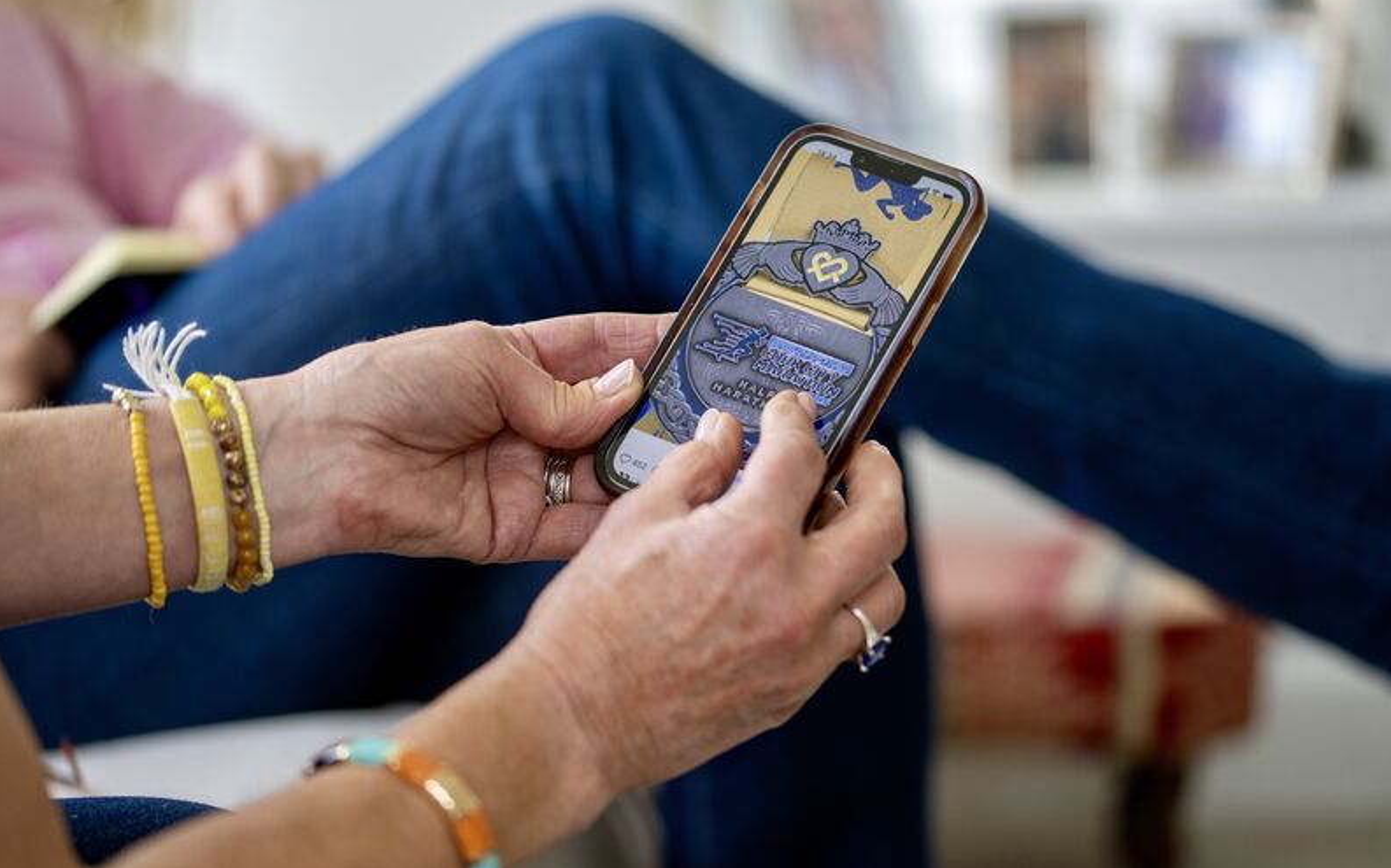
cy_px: 418
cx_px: 695
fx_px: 4093
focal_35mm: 108
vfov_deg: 12.1
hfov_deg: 19.3
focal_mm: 105
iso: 125
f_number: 4
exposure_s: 1/200
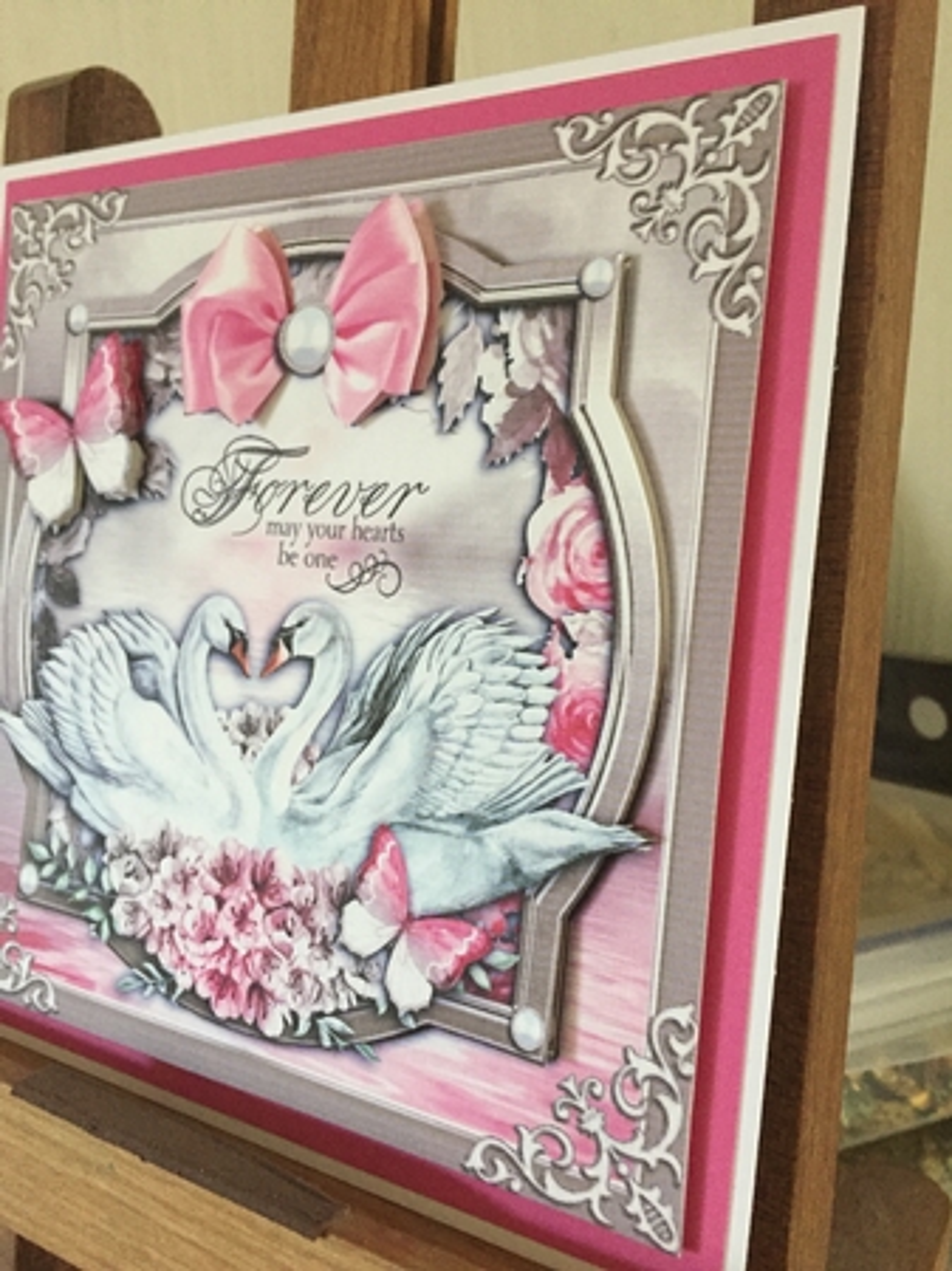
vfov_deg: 61.7
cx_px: 476
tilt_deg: -15.6
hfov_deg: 48.2
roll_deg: +4.1
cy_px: 636
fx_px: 1064
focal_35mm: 29
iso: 250
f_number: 2.2
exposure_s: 1/33
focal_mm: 4.15
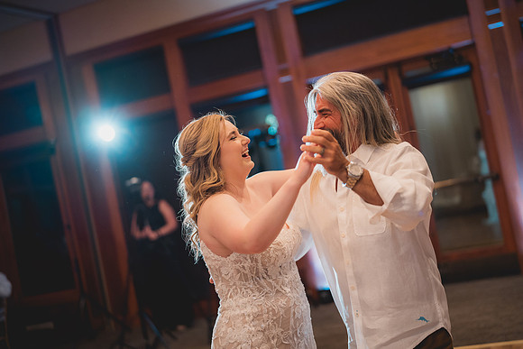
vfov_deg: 27.0
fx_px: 727
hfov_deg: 39.6
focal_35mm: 50
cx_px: 262
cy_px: 174
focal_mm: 50
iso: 1250
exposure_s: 1/400
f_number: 1.4
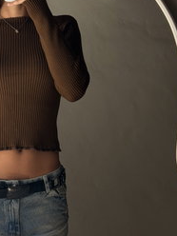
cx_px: -5
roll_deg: -1.2
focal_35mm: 103
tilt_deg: -21.6
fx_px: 702
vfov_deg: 19.0
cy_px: 64
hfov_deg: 14.1
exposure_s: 1/121
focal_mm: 6.76
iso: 50
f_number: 1.78
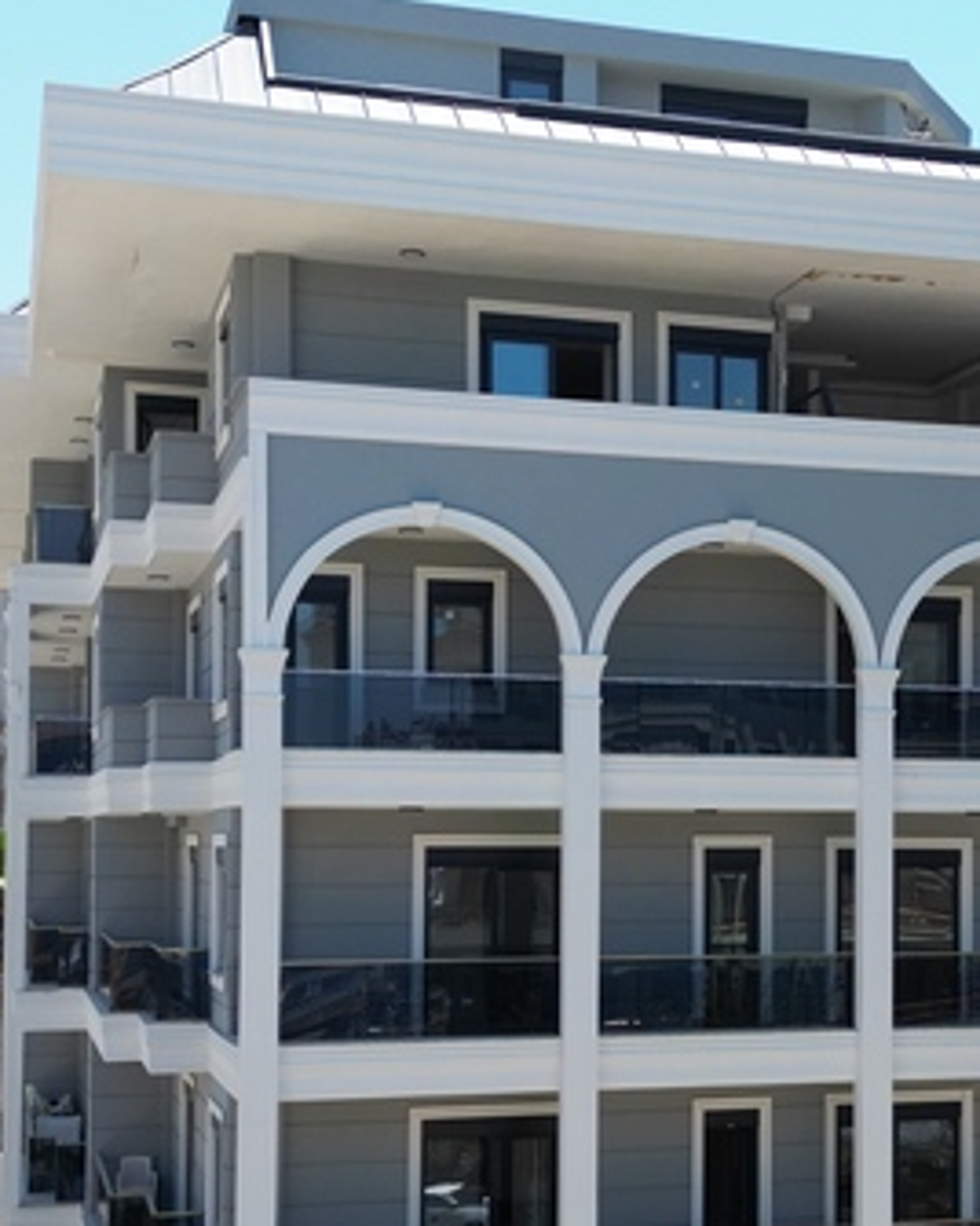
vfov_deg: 29.9
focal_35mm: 63
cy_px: 770
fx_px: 2284
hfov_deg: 23.9
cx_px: 775
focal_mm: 6.72
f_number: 1.7
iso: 140
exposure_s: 1/2000
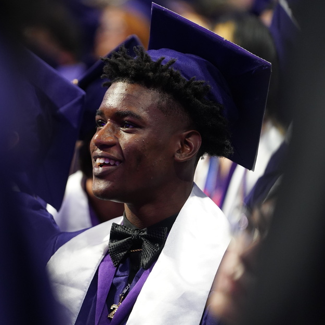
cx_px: 92
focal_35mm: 266
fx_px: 2825
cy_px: 167
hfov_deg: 6.6
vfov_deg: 6.6
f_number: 2.8
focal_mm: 191
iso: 3200
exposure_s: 1/200
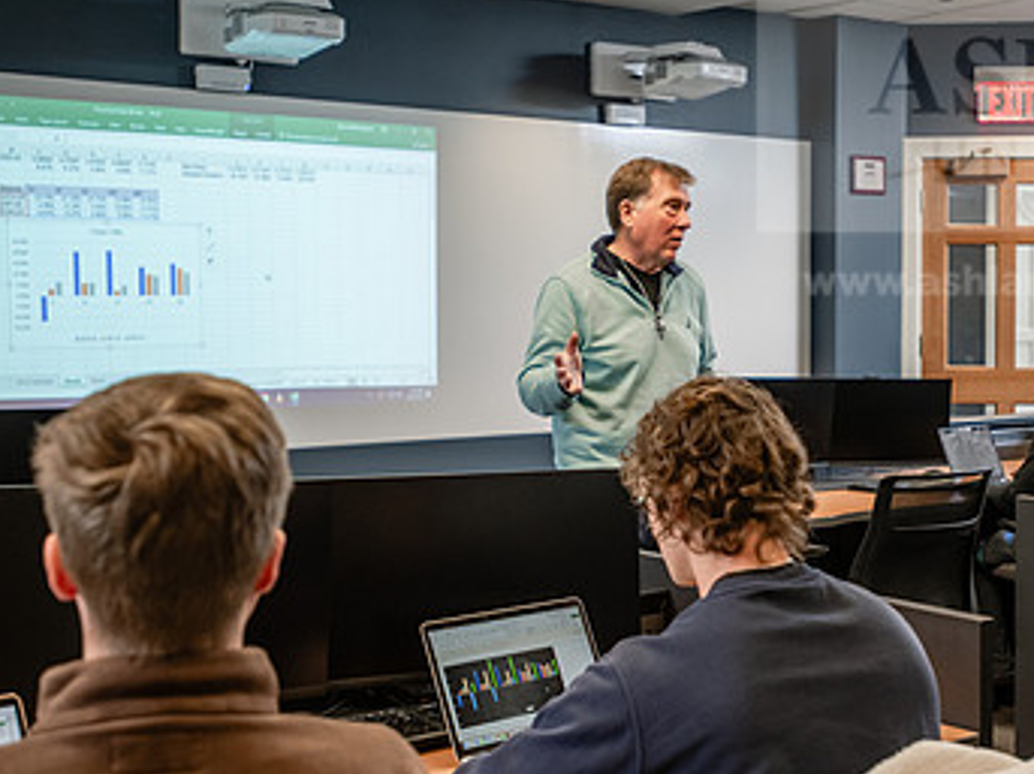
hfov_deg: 33.6
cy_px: 345
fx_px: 1702
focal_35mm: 57
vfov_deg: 25.6
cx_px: 666
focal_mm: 35
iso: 1000
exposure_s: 1/200
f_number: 2.8
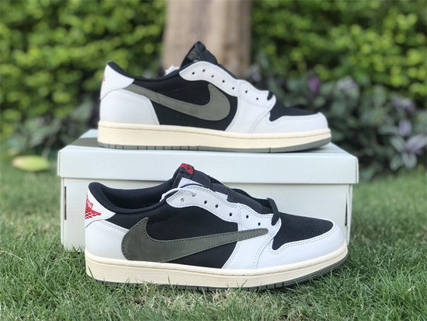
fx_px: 703
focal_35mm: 57
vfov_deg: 25.7
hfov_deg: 33.8
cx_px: 214
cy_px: 160
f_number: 2.8
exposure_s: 1/100
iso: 20
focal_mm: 6.6
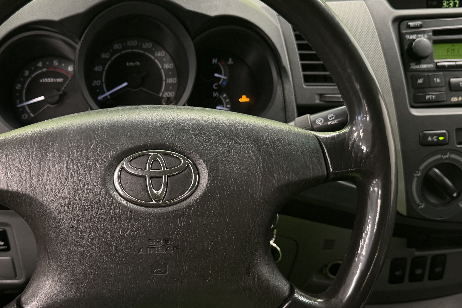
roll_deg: -0.8
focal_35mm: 42
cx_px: 166
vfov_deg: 31.9
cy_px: 158
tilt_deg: -23.7
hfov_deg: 45.9
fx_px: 539
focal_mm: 6.76
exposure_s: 1/50
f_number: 1.78
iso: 320
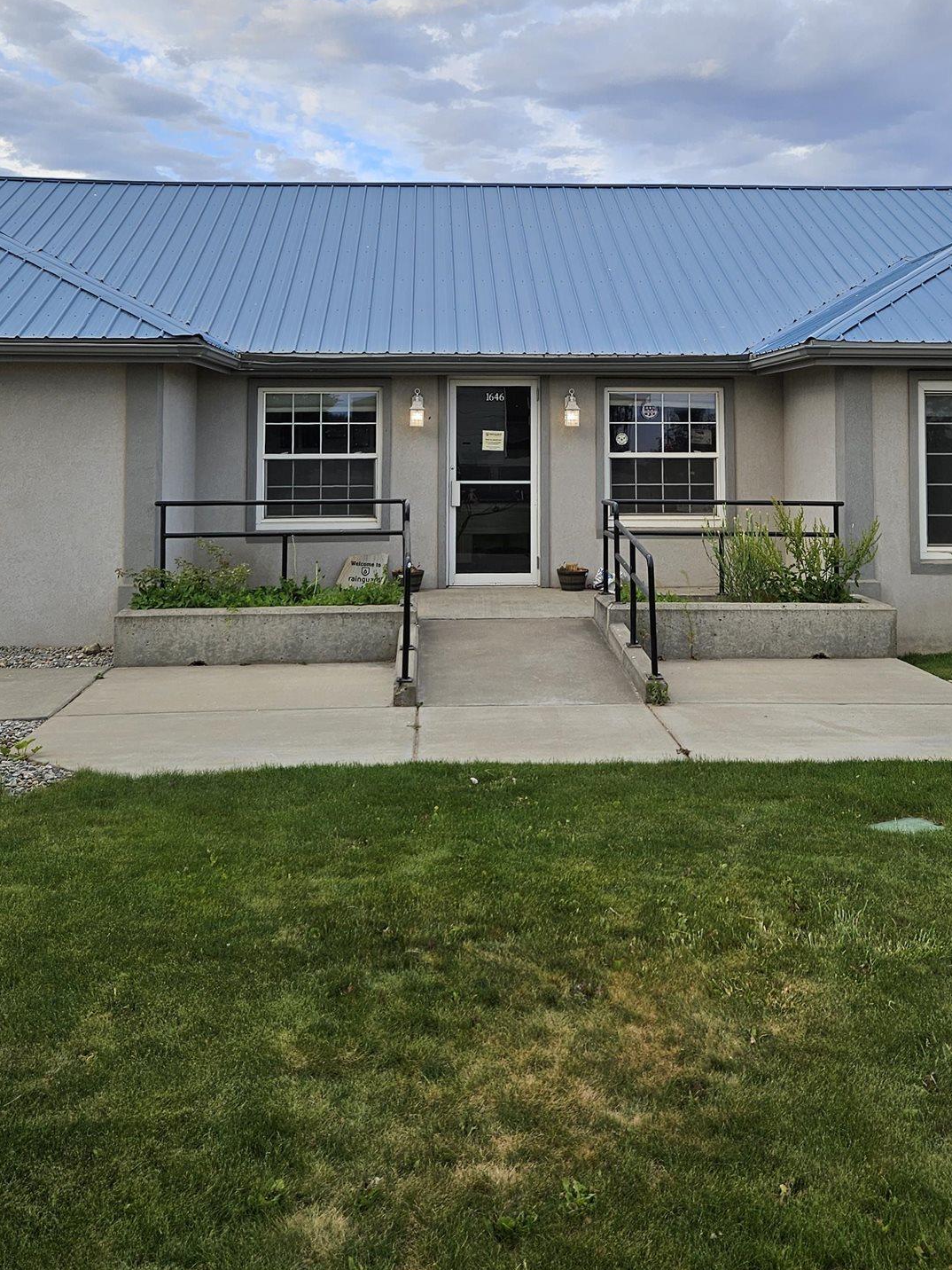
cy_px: 394
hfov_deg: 38.7
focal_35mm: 37
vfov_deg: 49.0
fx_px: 1357
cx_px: 496
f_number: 1.8
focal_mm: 5.4
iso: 25
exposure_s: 1/304
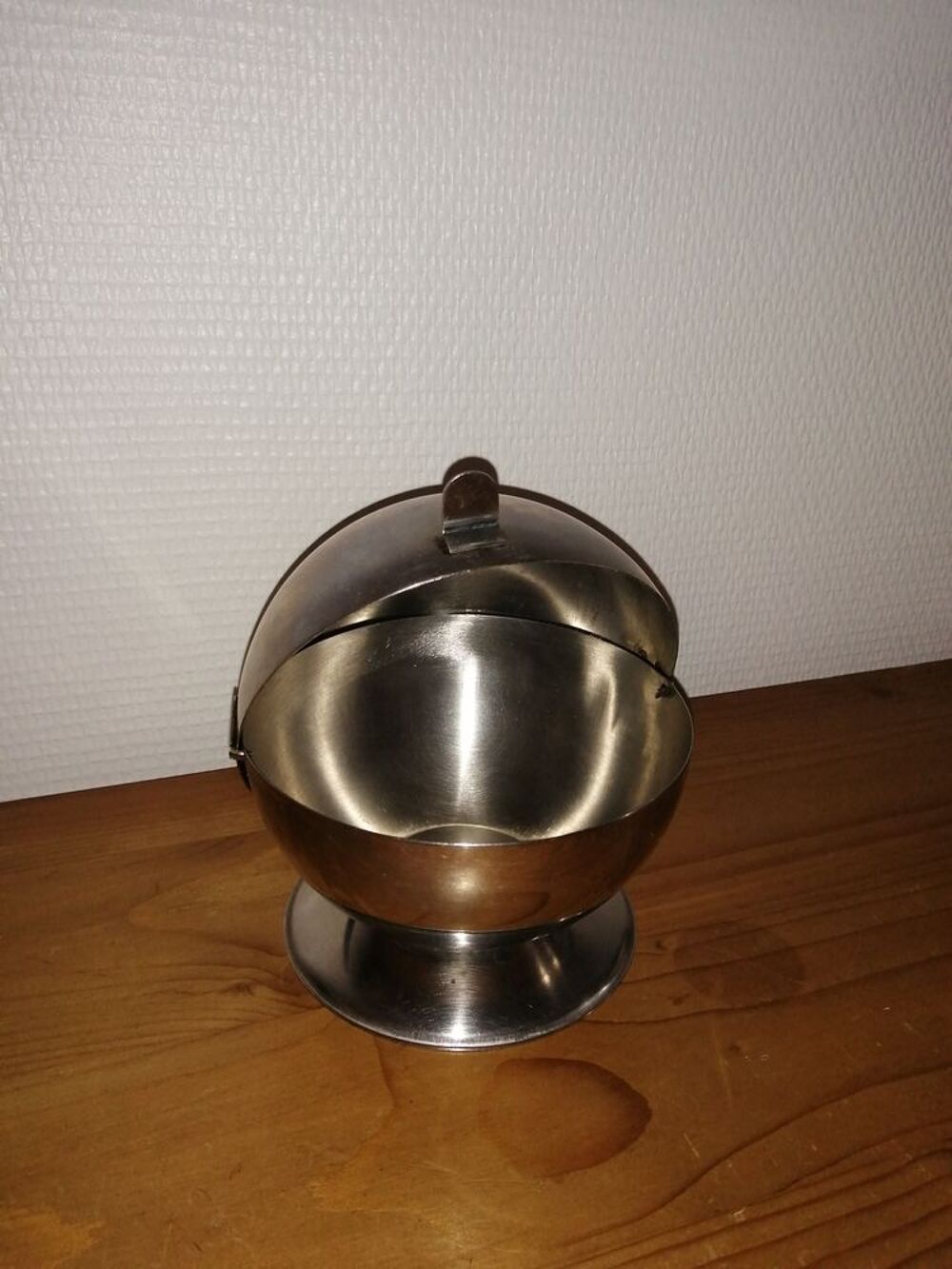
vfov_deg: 67.3
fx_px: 953
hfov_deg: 53.1
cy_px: 634
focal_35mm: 26
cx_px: 476
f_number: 1.8
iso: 100
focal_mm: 3.46
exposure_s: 1/100
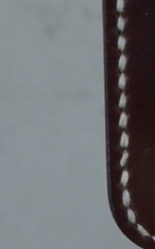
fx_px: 2585
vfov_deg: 5.4
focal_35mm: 382
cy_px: -172
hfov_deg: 3.4
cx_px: 397
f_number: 5.6
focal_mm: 35
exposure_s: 1/80
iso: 1000
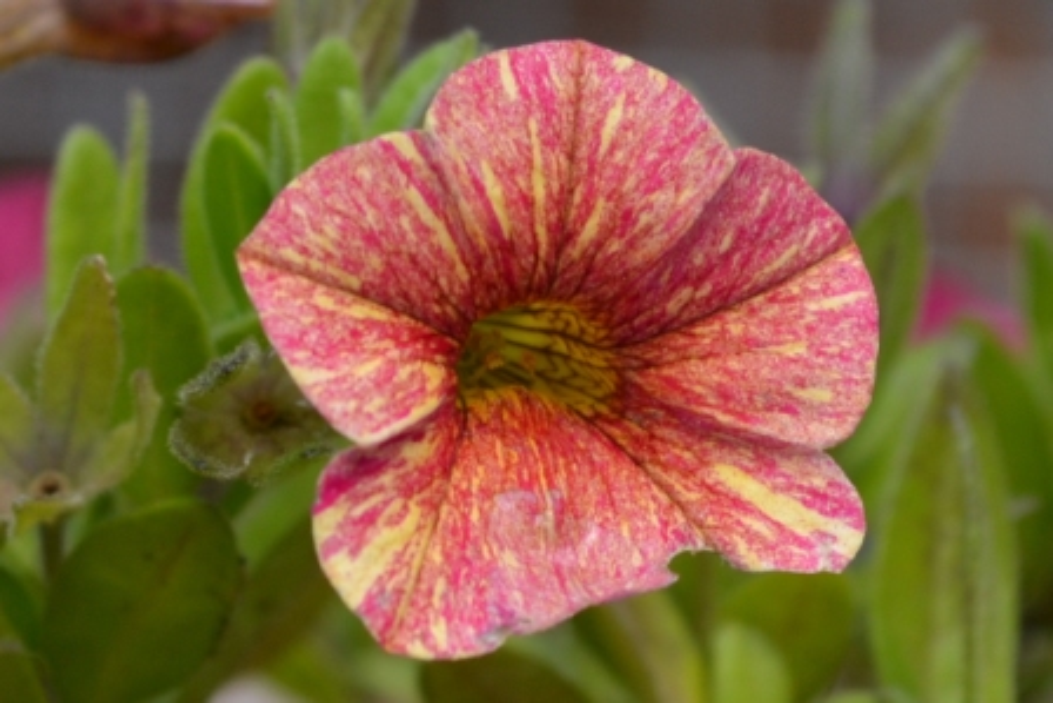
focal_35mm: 82
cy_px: 352
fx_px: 2414
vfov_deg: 16.6
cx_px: 526
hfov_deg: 24.6
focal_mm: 55
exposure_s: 1/125
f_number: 8
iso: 160
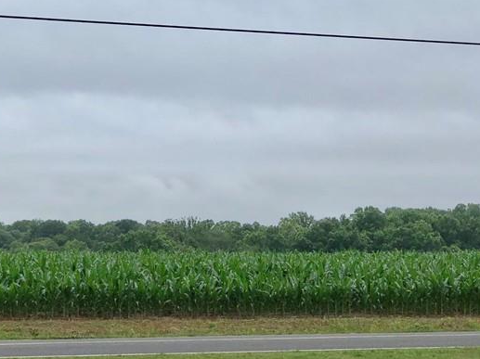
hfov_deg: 17.4
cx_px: 240
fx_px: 1566
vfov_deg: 13.0
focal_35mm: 113
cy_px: 56
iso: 20
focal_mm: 6.6
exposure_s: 1/564
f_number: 2.8
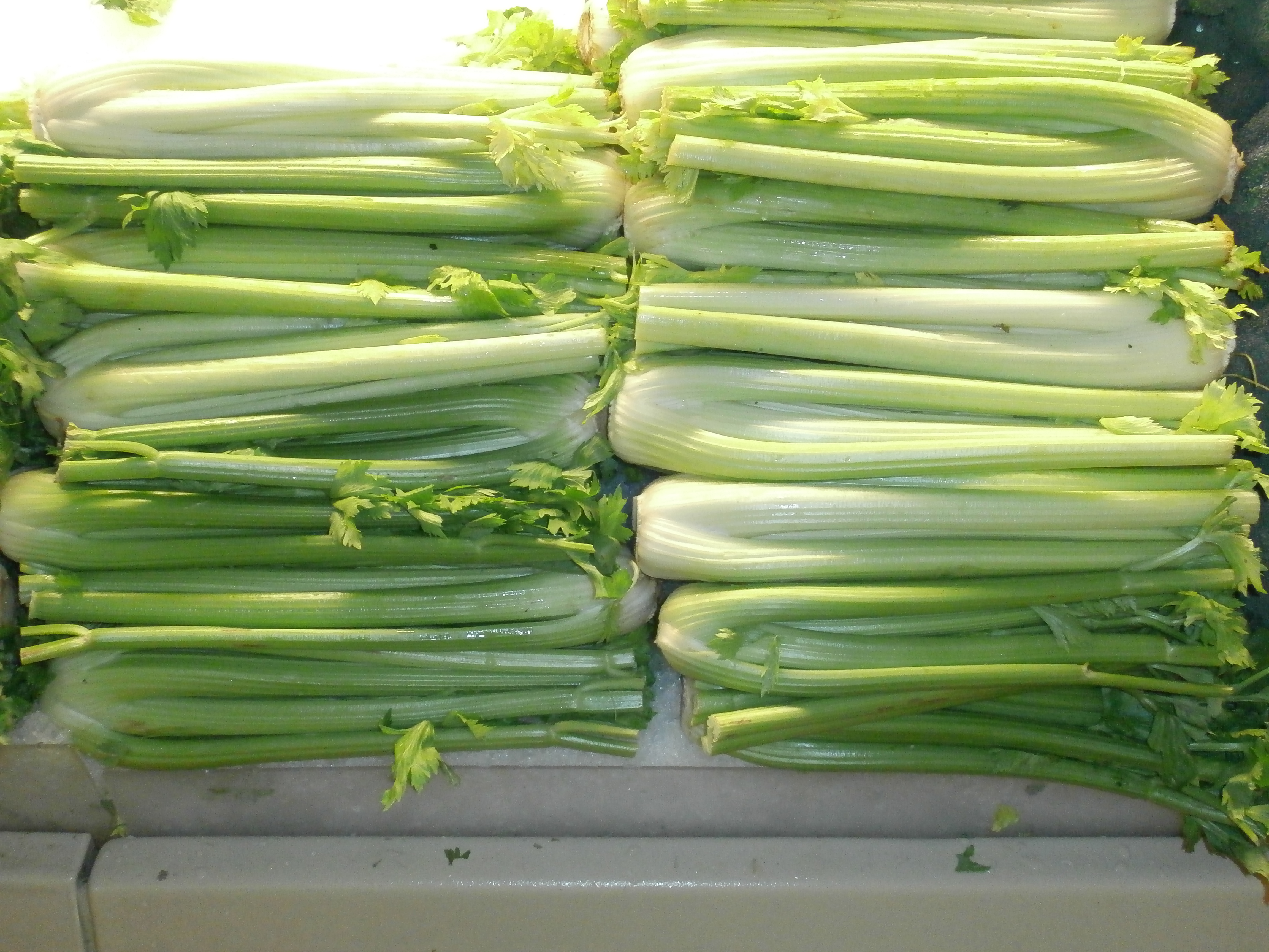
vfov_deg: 37.7
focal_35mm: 38
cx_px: 634
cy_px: 476
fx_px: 1393
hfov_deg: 49.0
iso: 800
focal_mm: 6.67
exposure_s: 1/40
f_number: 3.9
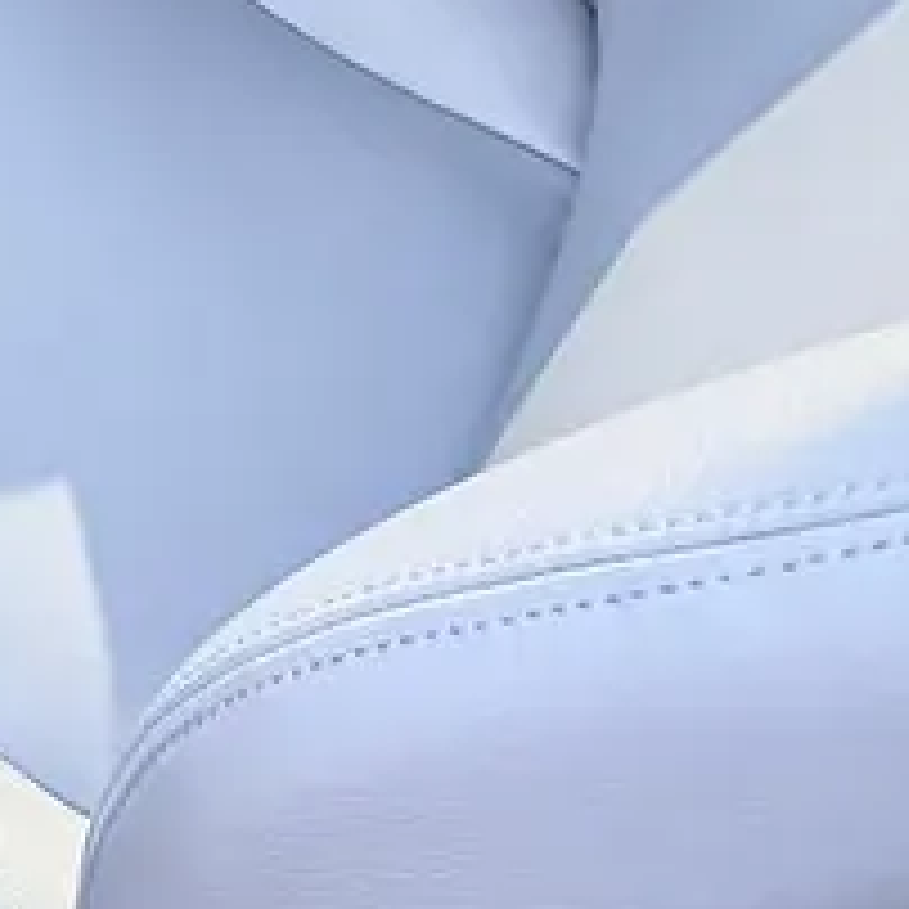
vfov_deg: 14.2
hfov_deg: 14.8
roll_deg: -0.6
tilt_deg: -33.9
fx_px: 3327
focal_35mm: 112
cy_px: -605
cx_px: -333
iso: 1600
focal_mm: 6.76
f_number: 1.78
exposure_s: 1/17
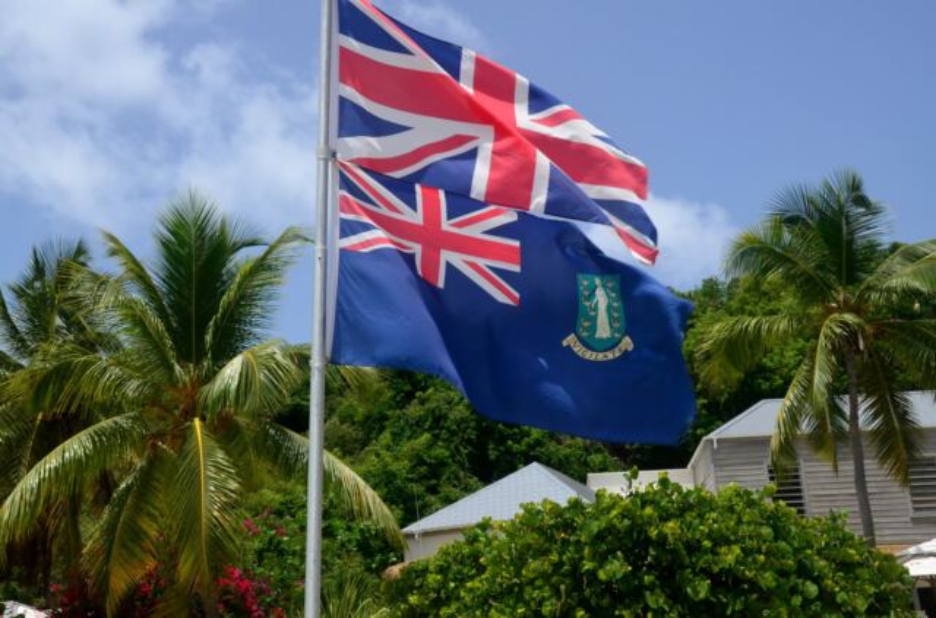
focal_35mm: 39
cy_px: 309
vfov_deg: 34.0
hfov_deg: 49.7
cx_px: 468
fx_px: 1011
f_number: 16
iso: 200
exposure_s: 1/200
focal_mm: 26
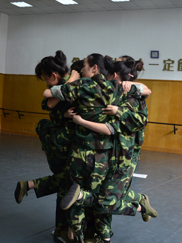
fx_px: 393
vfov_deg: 34.4
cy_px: 122
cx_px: 102
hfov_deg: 26.1
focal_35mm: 56
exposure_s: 1/200
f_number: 4.2
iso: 1600
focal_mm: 30
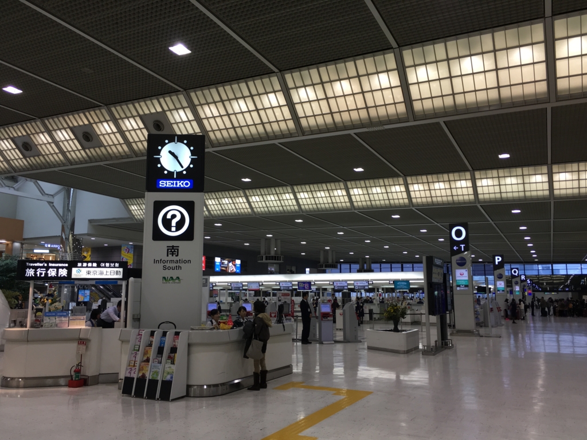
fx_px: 492
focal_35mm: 29
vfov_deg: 48.2
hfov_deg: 61.7
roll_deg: -0.2
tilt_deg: +8.2
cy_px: 220
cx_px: 294
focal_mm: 4.15
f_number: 2.2
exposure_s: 1/60
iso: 32
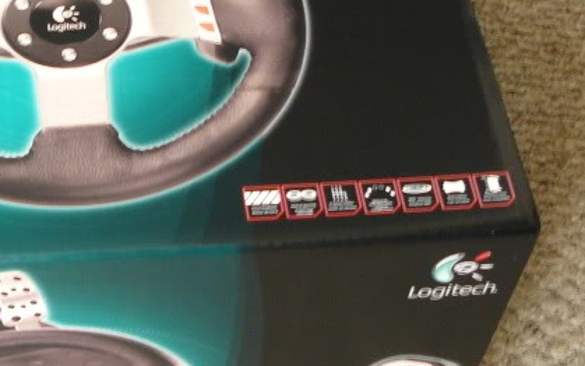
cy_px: 189
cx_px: 59
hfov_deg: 22.7
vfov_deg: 14.7
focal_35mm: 89
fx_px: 1419
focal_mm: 6.1
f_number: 2.8
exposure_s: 1/10
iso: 200
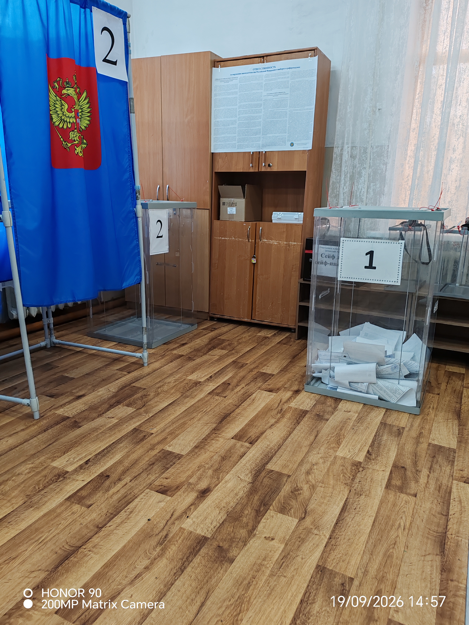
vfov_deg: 65.3
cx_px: 234
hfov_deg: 51.4
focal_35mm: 27
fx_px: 488
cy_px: 312
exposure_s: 1/100
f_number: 1.9
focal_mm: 6.12
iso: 640
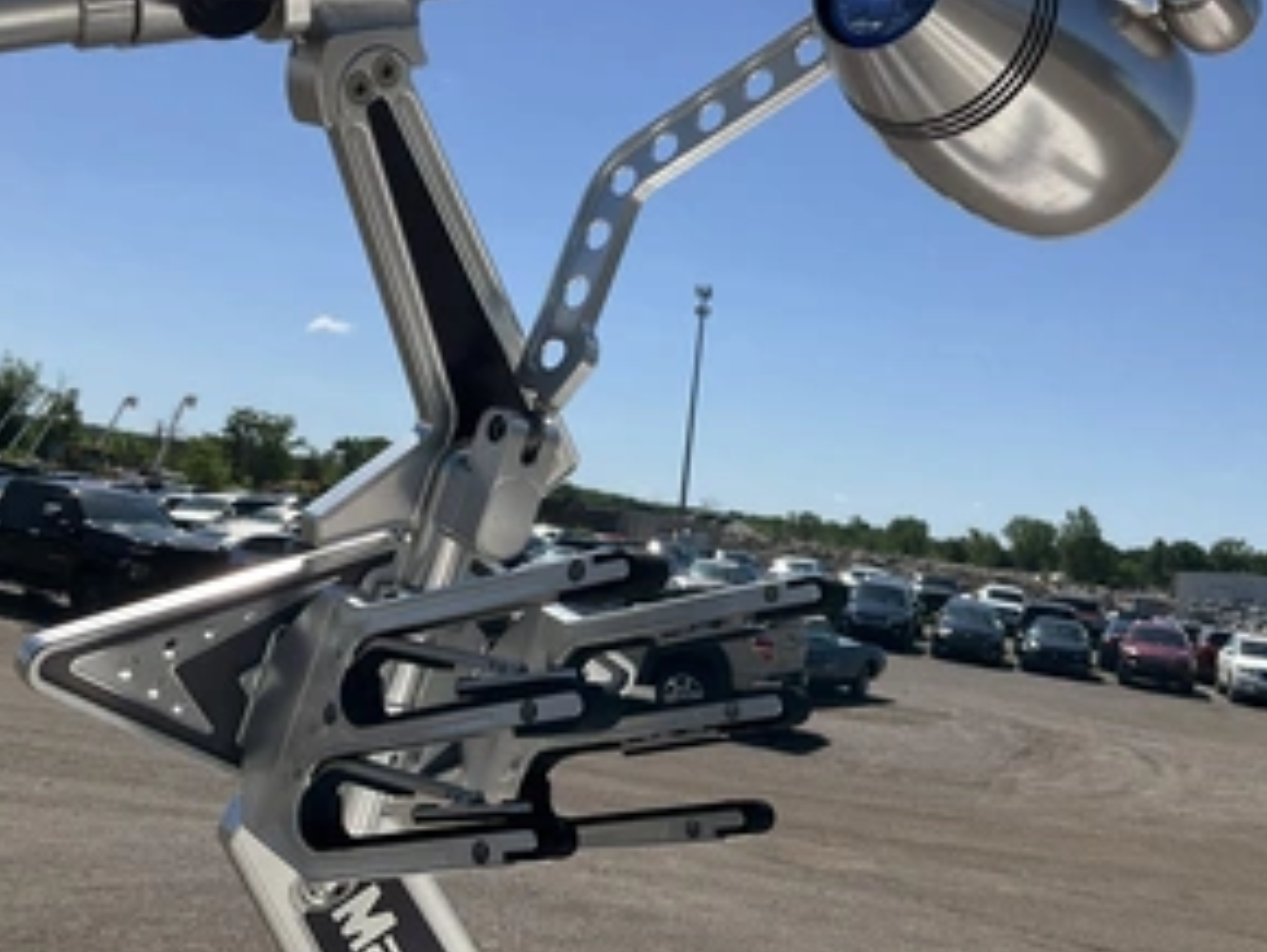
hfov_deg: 46.8
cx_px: 642
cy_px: 367
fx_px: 1465
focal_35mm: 40
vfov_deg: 35.8
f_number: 1.8
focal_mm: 3
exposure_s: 1/3322
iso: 25
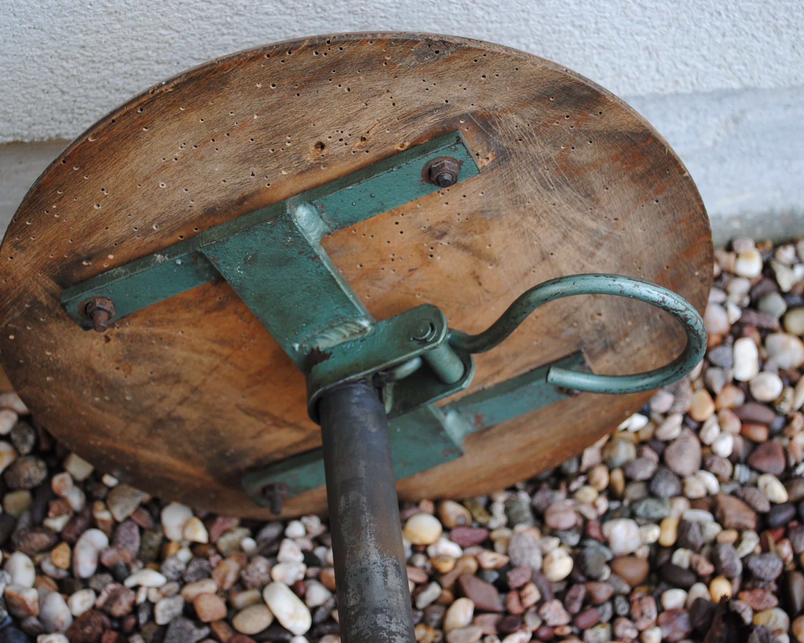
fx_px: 1452
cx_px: 410
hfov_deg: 31.0
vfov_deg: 25.0
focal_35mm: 61
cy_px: 320
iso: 200
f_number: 5
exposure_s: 1/50
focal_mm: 36
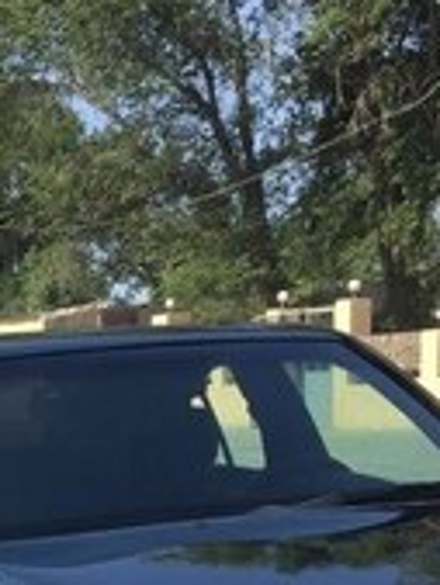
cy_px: 675
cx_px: -80
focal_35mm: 85
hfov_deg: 16.7
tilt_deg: -12.0
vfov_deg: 21.6
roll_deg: +2.3
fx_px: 1439
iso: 32
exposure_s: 1/1464
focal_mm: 4.15
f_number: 2.2
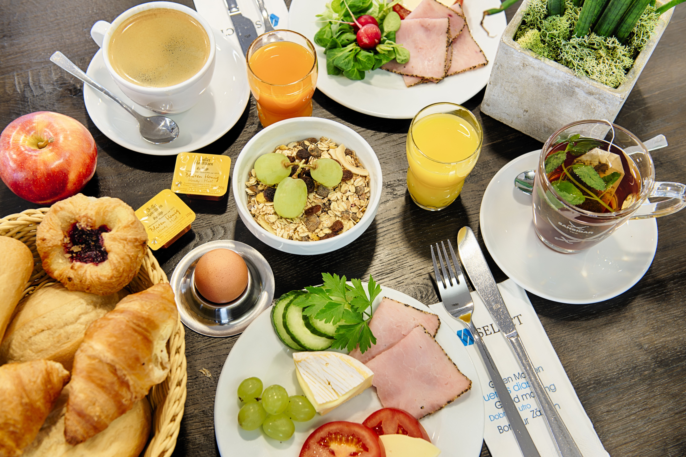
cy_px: 228
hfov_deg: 41.1
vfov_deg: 28.1
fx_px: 915
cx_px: 343
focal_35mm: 48
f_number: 5.6
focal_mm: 48
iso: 100
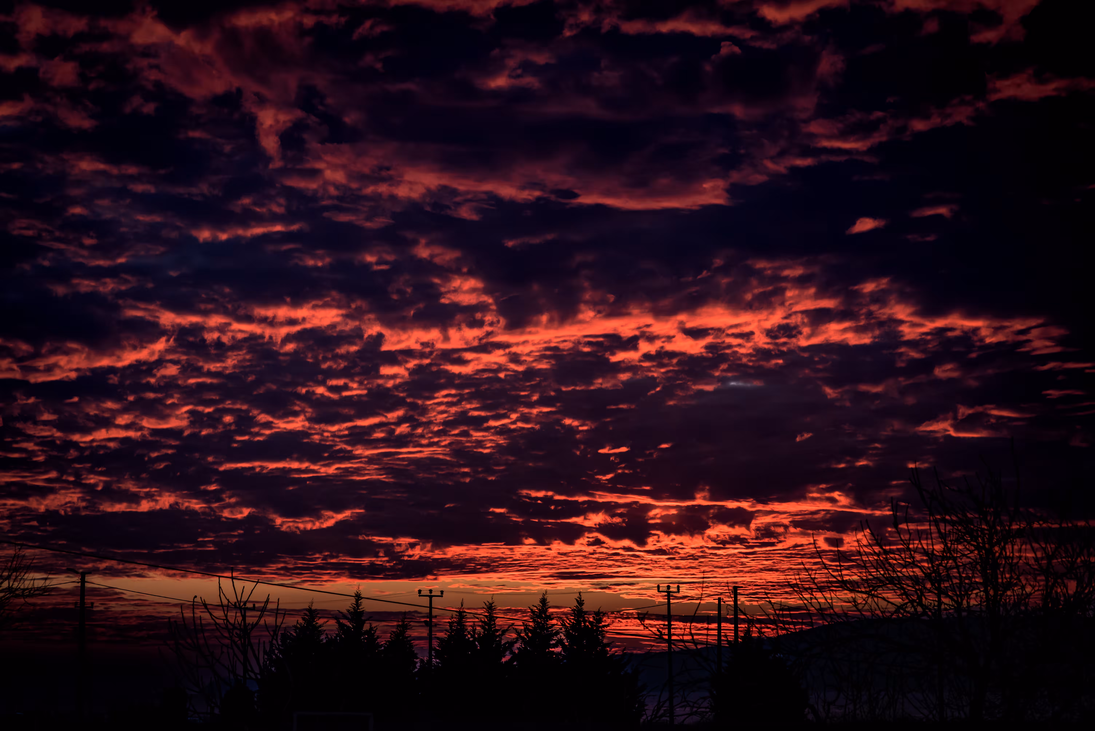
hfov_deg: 23.9
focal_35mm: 85
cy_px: 366
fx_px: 2586
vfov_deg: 16.1
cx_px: 548
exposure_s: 1/500
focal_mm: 85
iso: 800
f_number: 5.6
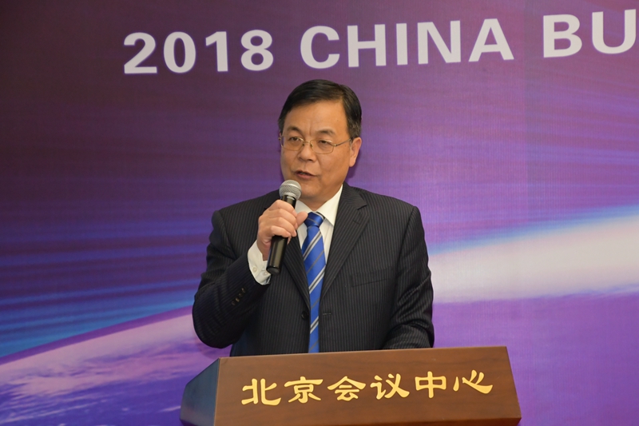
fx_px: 2076
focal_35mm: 117
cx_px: 320
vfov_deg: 11.7
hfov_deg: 17.5
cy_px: 213
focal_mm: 78
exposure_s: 1/60
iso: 4000
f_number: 7.1
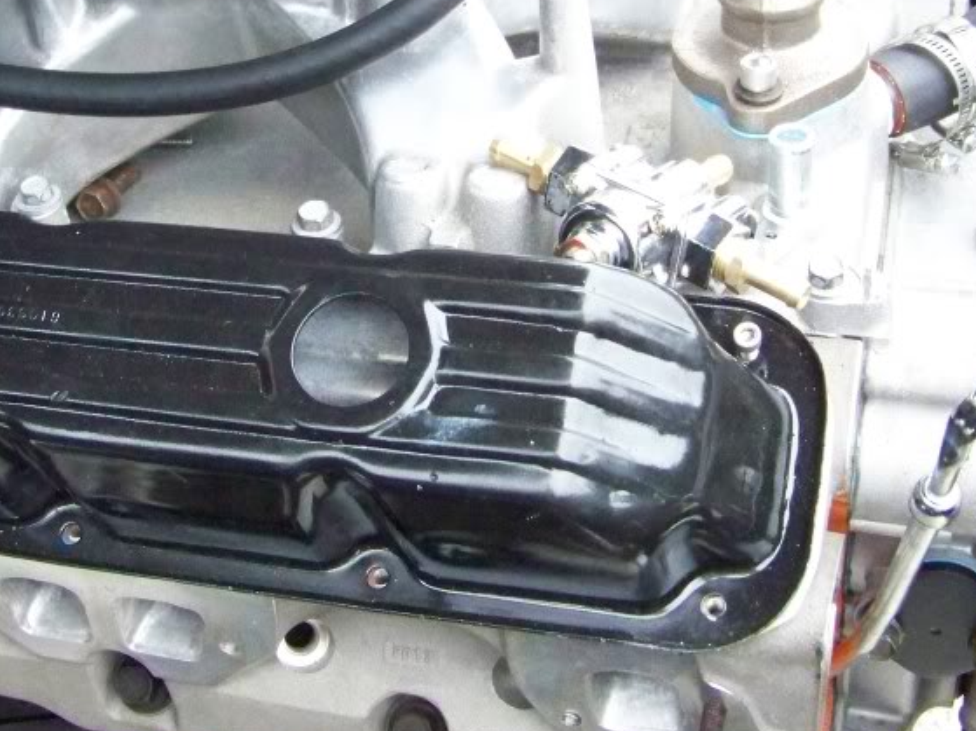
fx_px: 1860
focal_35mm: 66
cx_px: 330
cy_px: 251
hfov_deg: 29.2
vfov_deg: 22.2
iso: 640
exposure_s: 1/500
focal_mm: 5.9
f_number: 2.8
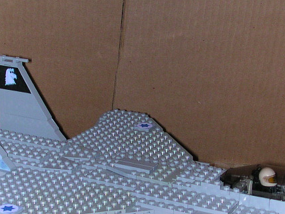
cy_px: 160
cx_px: 143
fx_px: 732
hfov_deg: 22.0
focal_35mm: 89
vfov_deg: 16.5
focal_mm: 5.6
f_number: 2.7
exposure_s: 1/60
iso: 100
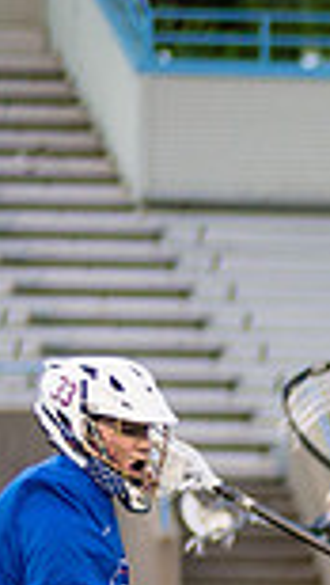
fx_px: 8993
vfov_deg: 3.7
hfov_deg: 2.1
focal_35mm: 580
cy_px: 730
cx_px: 1005
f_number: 2.8
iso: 1250
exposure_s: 1/1000
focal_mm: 120
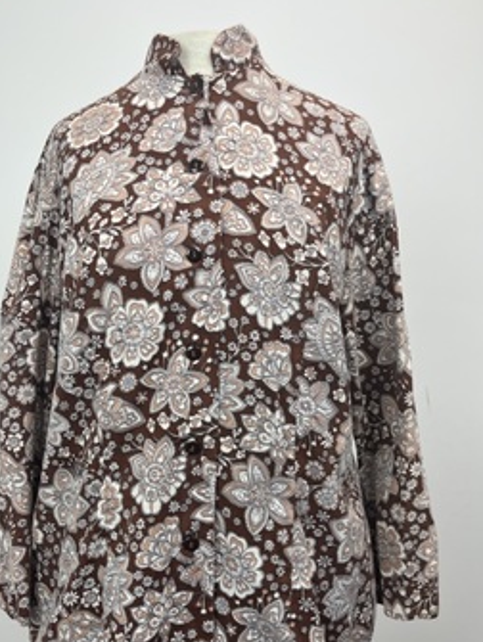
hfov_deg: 45.4
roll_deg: -0.3
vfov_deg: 58.1
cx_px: 207
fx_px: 576
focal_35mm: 31
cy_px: 361
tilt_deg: -5.3
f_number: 1.6
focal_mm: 5.1
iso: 50
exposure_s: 1/279
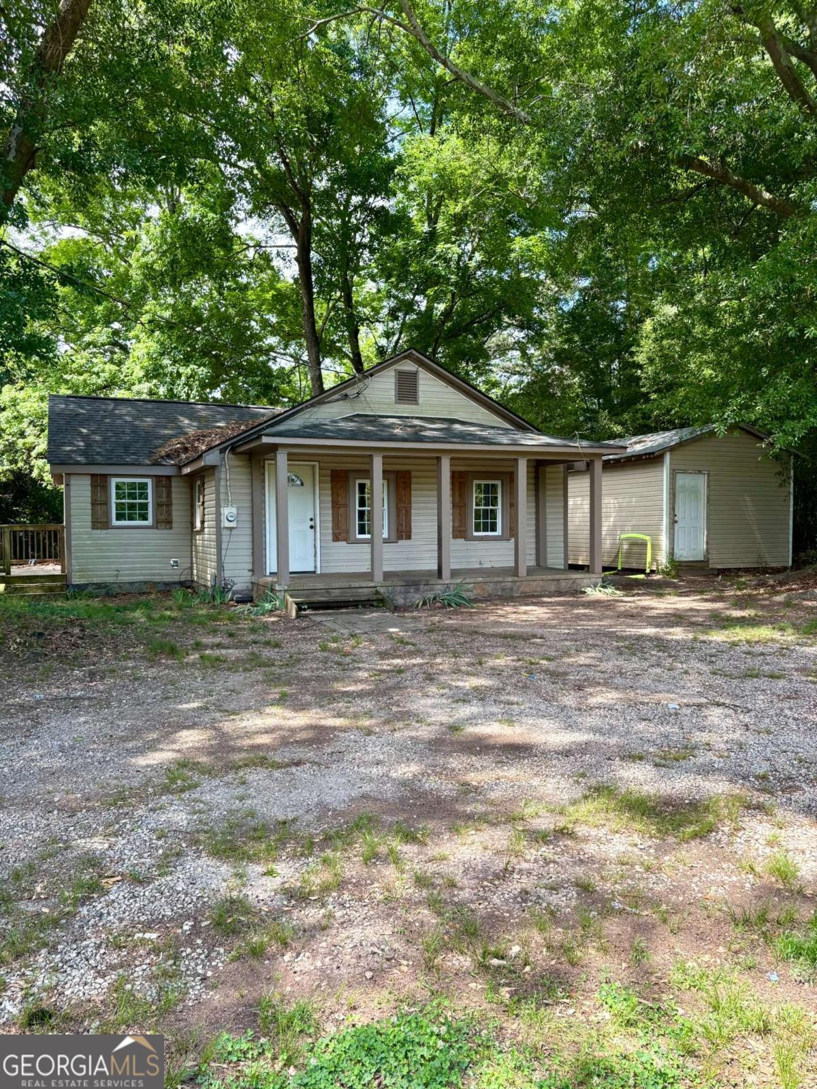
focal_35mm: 26
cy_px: 544
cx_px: 408
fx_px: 818
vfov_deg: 67.3
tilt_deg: -2.5
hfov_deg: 53.1
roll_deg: -0.2
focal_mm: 5.96
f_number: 1.6
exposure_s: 1/667
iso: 64
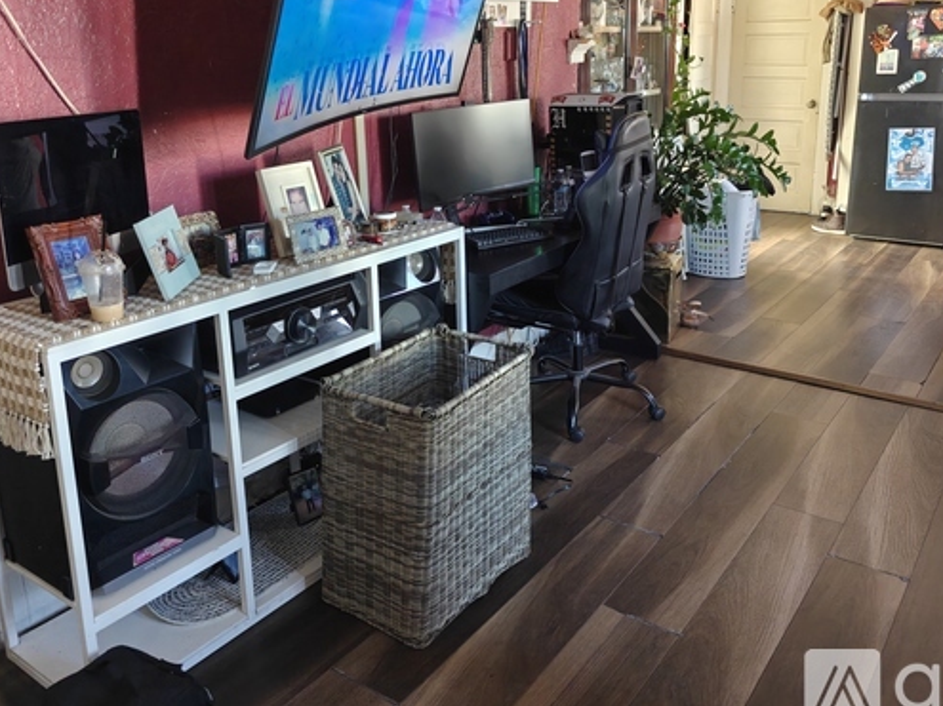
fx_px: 844
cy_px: 249
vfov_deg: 44.9
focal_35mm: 31
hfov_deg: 58.4
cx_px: 477
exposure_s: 1/120
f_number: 1.6
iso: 640
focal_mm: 6.06
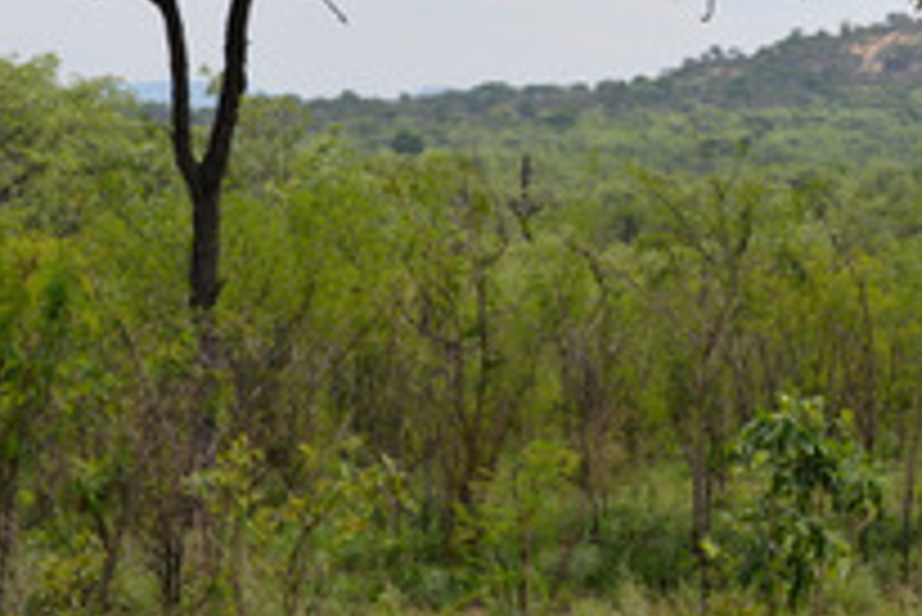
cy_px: 99
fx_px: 3434
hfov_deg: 15.1
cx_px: 832
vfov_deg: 10.2
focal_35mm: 134
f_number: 8
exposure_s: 1/250
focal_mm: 55
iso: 100
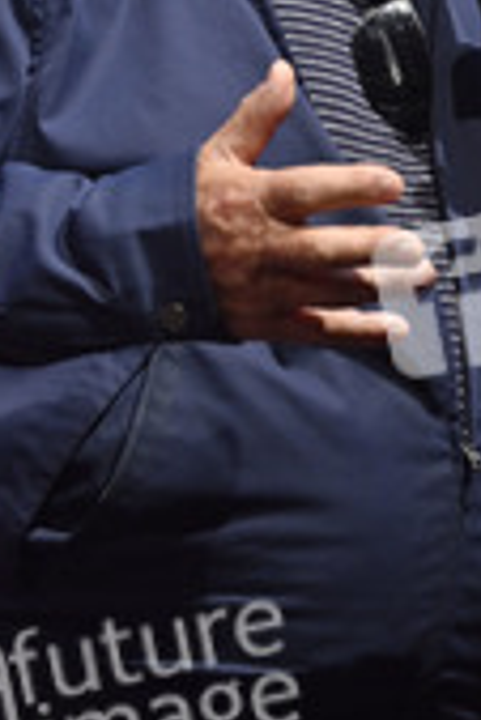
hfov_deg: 3.5
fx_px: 7800
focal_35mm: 390
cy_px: 64
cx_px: 204
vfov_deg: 5.3
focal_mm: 165
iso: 1000
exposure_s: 1/400
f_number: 2.8
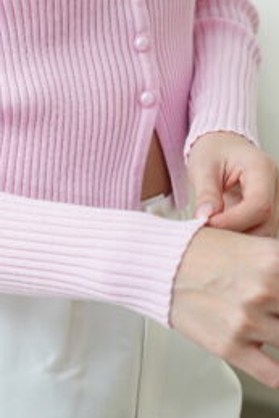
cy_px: 15
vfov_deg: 12.0
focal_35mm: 170
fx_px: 1973
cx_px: 68
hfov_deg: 8.1
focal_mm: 70
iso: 500
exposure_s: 1/160
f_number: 4
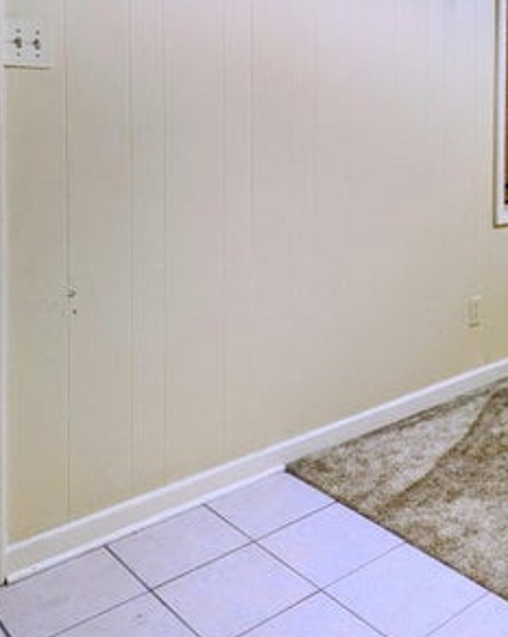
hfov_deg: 35.9
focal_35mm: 40
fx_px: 753
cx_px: 414
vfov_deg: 44.0
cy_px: 142
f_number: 2.2
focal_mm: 1.85
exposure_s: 1/24
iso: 197
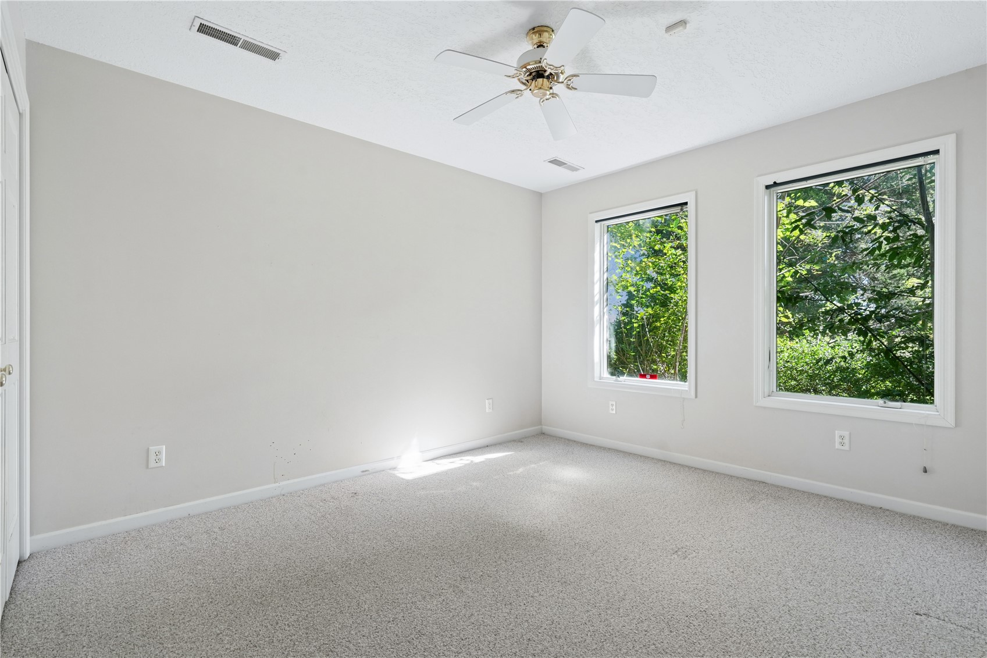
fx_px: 439
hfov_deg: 96.7
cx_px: 494
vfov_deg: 73.7
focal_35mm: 16
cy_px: 329
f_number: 8
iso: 500
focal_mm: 16
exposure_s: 1/40
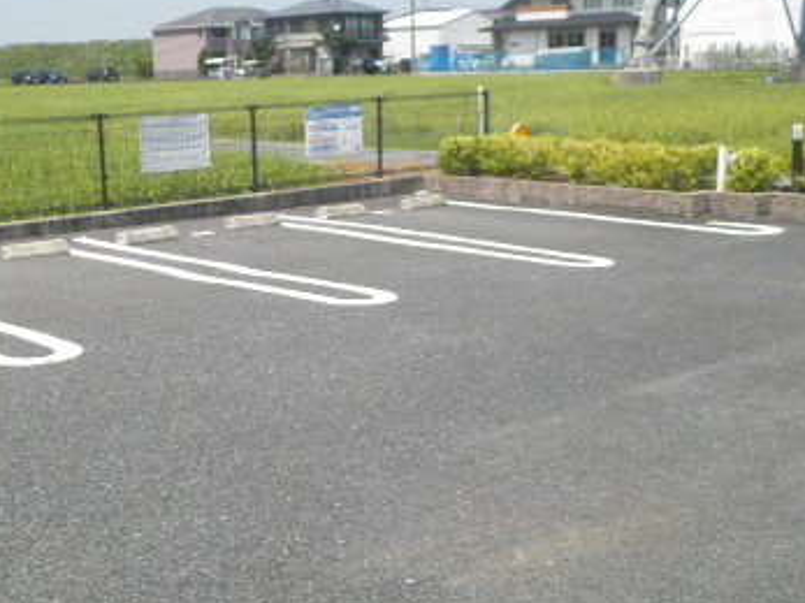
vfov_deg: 30.2
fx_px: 1116
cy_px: 262
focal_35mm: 48
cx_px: 271
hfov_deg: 39.2
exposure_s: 1/125
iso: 64
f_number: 7.9
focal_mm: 4.7
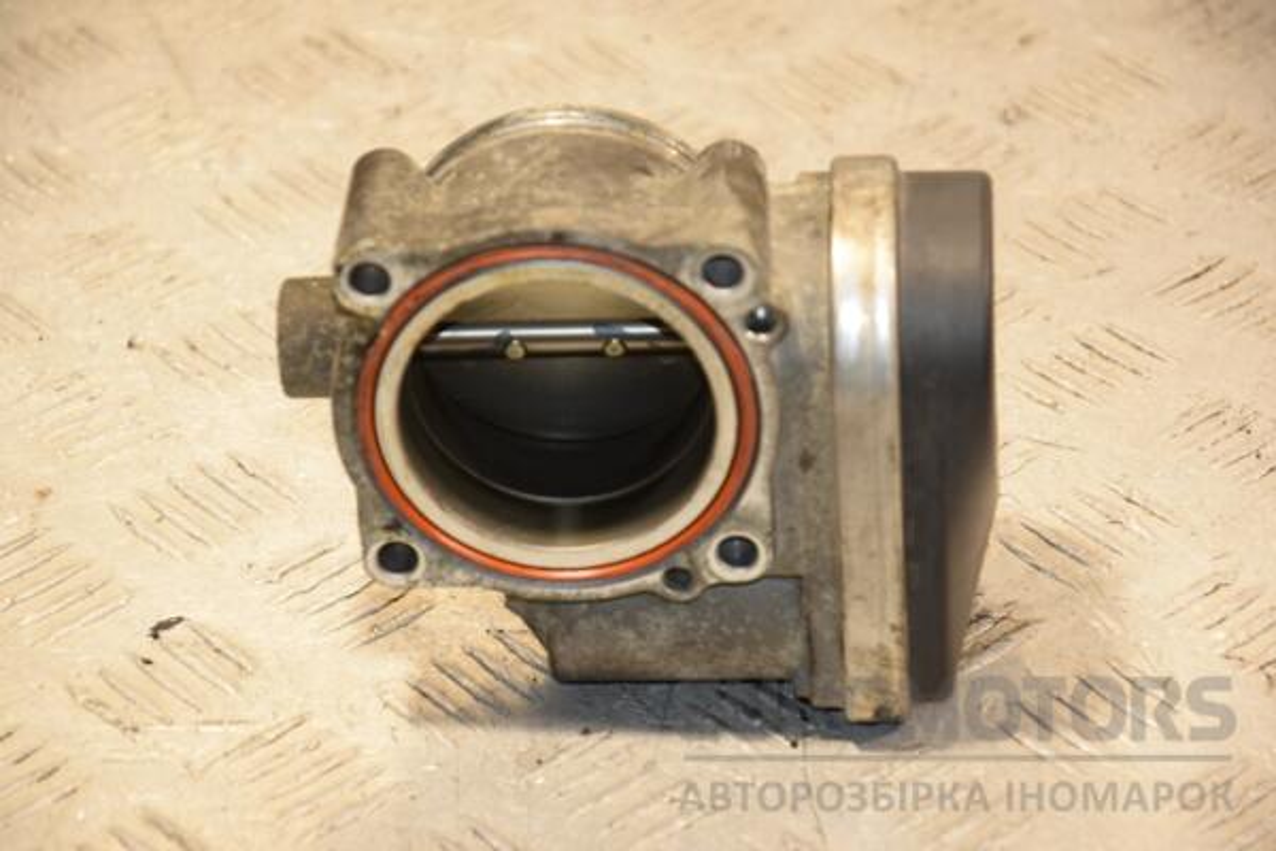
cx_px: 638
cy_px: 426
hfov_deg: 13.0
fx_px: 5582
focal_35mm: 158
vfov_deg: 8.7
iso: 800
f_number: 5.6
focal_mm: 105
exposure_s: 1/160
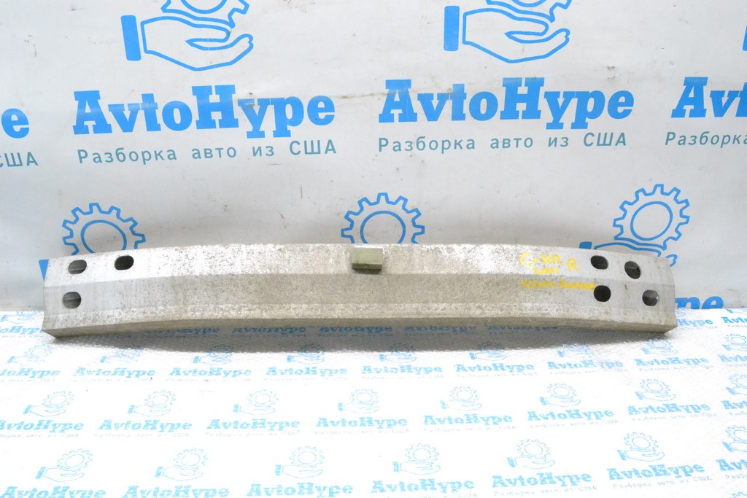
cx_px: 374
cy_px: 249
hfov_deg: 61.9
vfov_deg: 43.6
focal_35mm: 30
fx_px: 623
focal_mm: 20
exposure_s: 1/100
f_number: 11
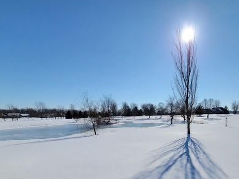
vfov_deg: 69.3
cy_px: 121
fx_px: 124
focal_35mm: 18
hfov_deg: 86.3
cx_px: 146
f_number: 2.2
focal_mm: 2.2
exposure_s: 1/5335
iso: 50
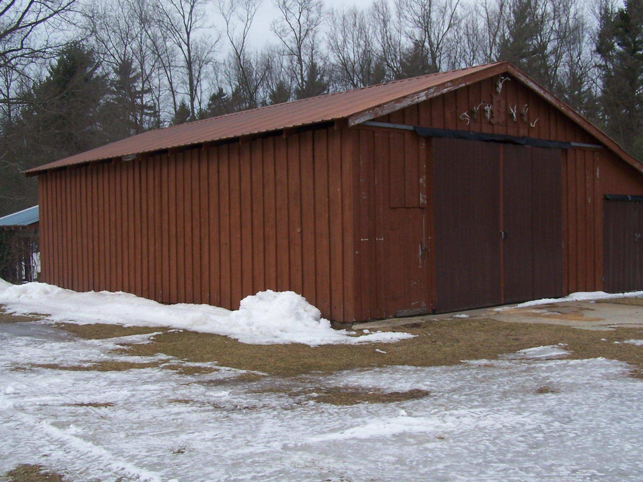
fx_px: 799
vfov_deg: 33.6
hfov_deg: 43.8
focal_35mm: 43
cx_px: 347
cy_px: 240
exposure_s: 1/800
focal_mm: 6.3
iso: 80
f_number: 4
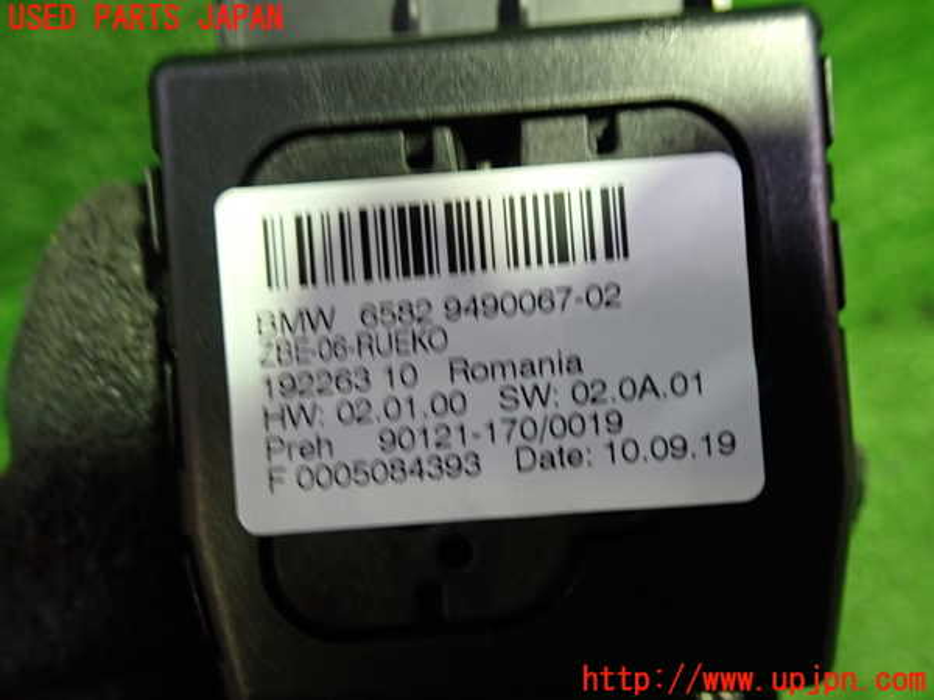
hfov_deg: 60.0
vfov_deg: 46.8
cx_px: 467
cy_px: 350
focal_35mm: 30
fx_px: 809
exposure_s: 1/30
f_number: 2.3
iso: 250
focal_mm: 5.4
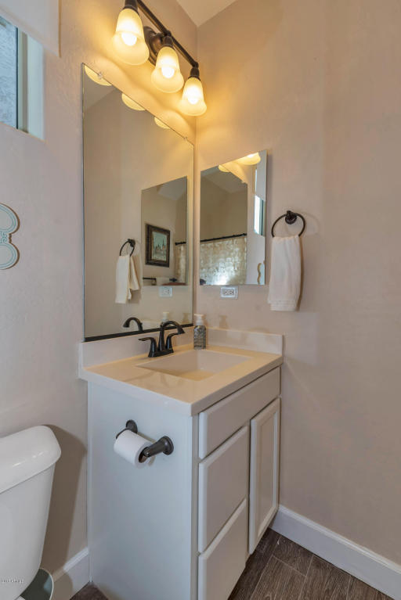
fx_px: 250
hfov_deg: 77.4
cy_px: 300
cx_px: 200
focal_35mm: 15
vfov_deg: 100.4
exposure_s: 1/80
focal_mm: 15
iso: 500
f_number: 8
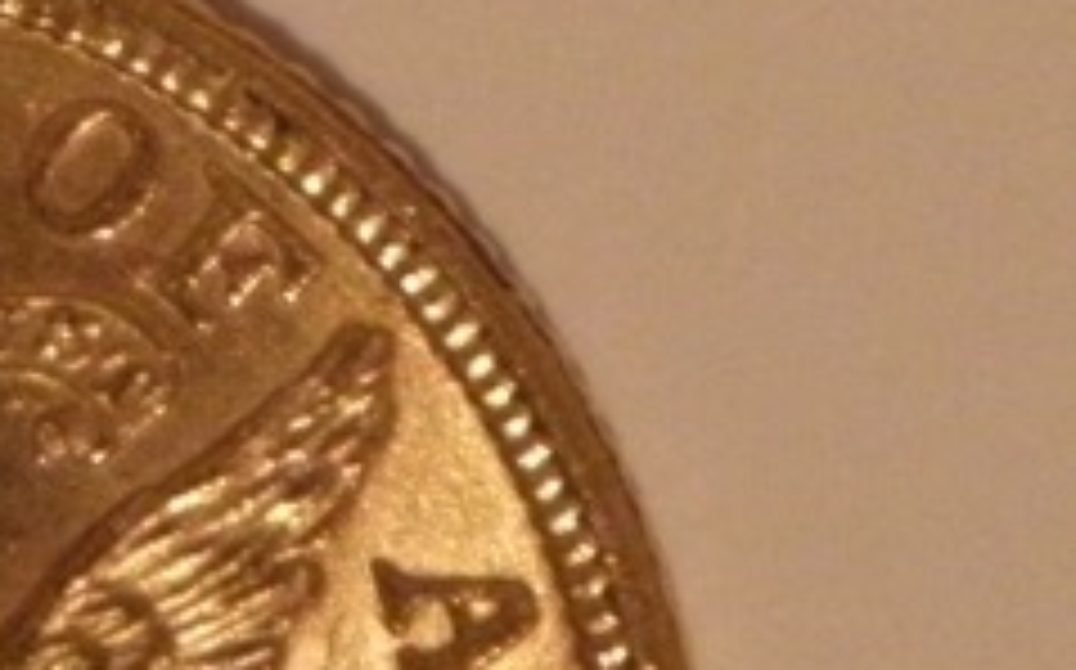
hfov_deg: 8.1
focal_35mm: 255
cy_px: 879
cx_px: -295
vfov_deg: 5.1
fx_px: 7472
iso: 320
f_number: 4.1
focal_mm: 16.88
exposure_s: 1/10
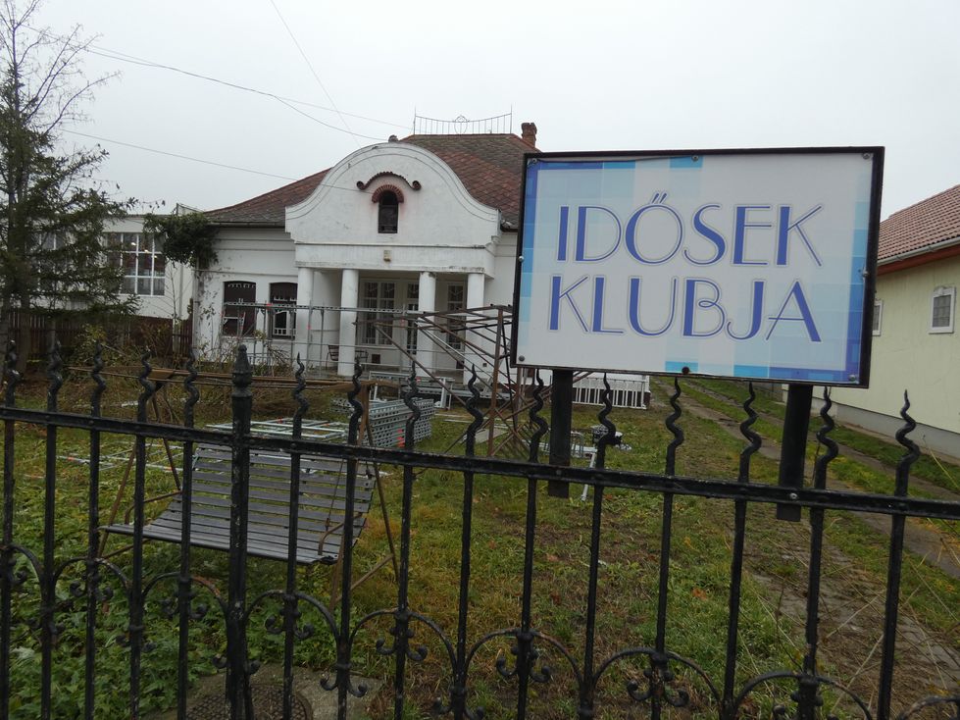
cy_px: 360
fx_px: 555
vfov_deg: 66.0
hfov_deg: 81.8
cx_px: 480
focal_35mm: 20
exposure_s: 1/100
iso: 80
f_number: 2.8
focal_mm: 3.6
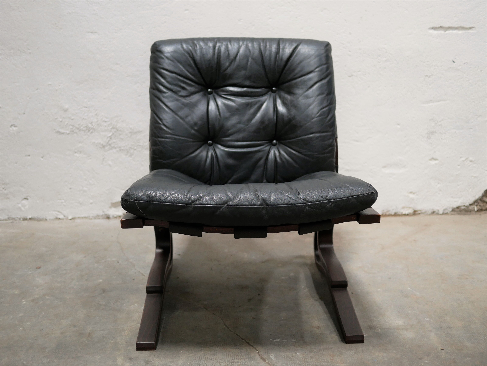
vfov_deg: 36.0
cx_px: 244
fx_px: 563
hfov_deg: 46.8
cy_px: 183
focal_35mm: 40
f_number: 1.7
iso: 400
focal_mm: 20
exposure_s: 1/60
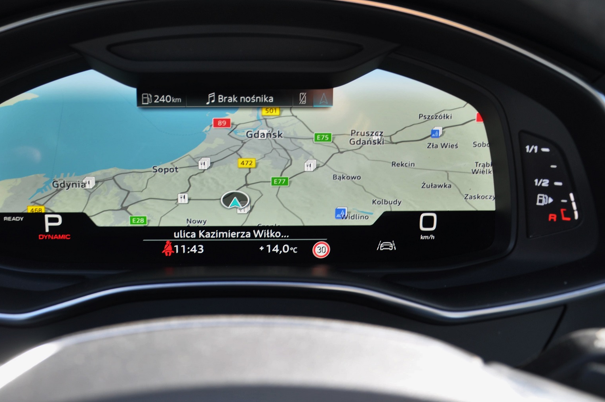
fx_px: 782
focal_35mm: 47
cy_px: 161
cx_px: 234
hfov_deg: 42.0
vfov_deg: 28.7
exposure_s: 1/60
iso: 250
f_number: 4
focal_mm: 25
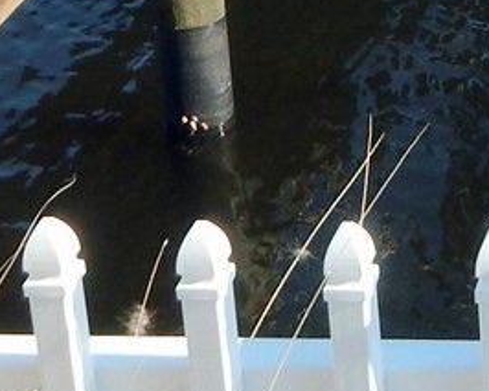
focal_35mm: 129
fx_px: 1868
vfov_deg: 11.4
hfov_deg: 13.5
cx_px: 849
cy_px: -242
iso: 125
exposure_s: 1/1500
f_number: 3
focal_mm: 4
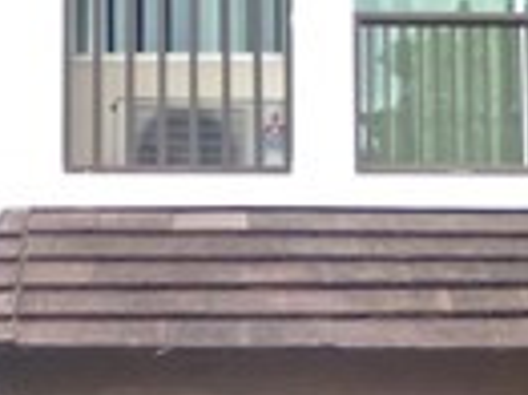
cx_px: 286
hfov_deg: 11.6
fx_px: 2606
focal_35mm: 171
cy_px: 391
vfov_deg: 8.6
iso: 160
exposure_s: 1/125
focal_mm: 5
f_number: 3.1
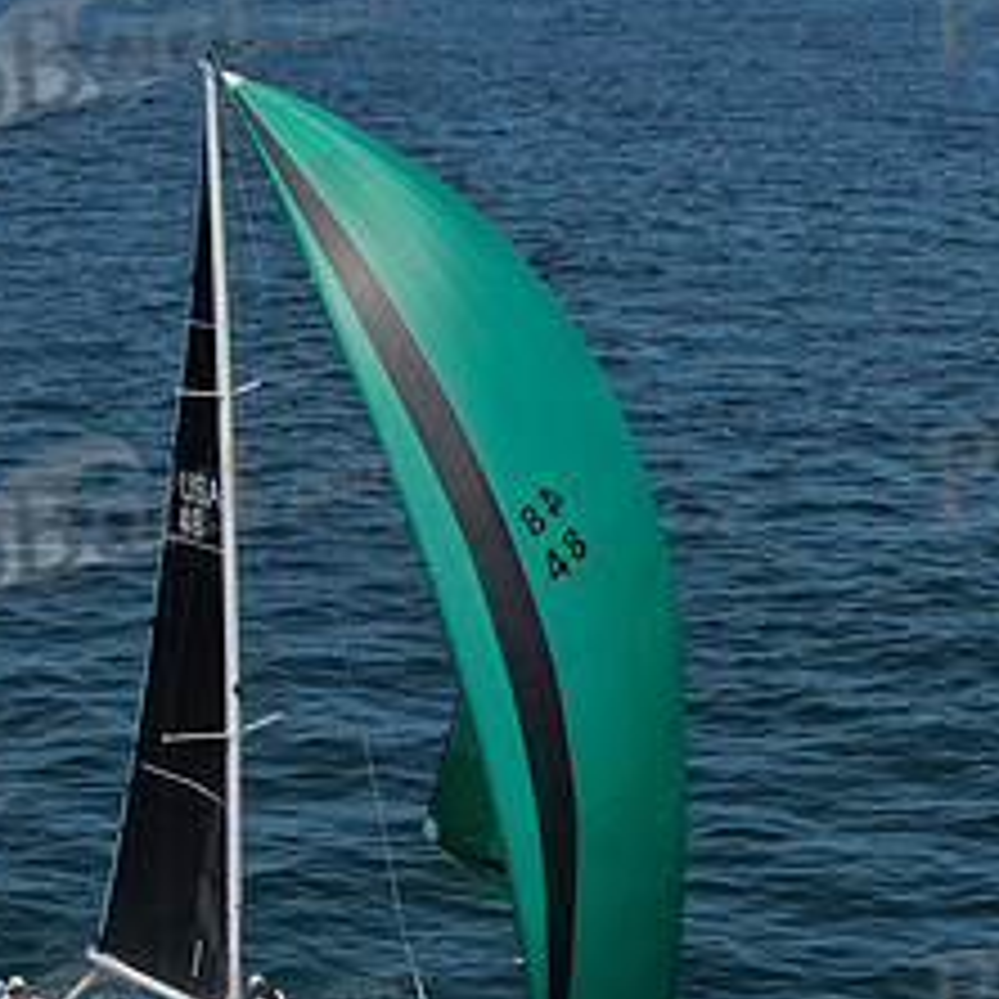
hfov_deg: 15.7
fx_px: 3624
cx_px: 666
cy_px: 731
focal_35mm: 111
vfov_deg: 15.6
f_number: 3.8
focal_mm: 8.6
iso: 100
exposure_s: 1/1250
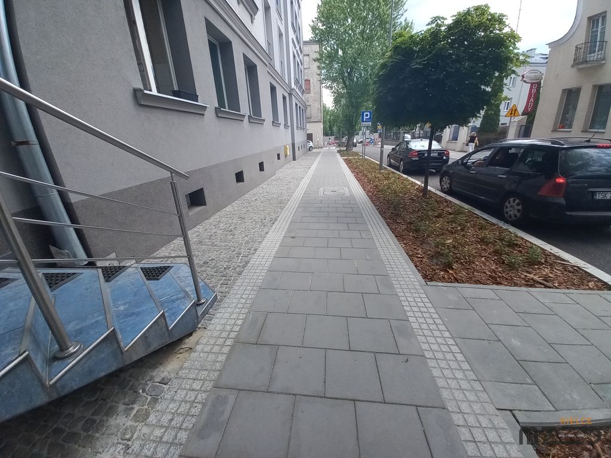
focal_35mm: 13
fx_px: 229
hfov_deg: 106.2
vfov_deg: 89.9
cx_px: 306
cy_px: 229
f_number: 2.2
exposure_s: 1/466
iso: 40
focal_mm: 1.42
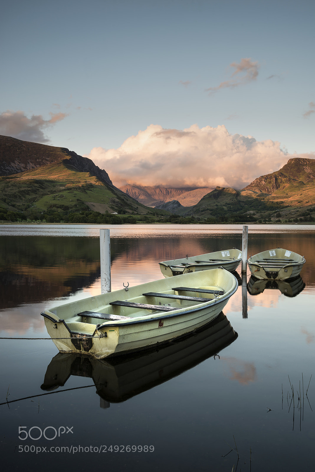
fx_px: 472
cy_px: 236
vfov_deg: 53.1
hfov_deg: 36.9
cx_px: 158
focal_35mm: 36
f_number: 16
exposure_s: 1/5
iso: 100
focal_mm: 36
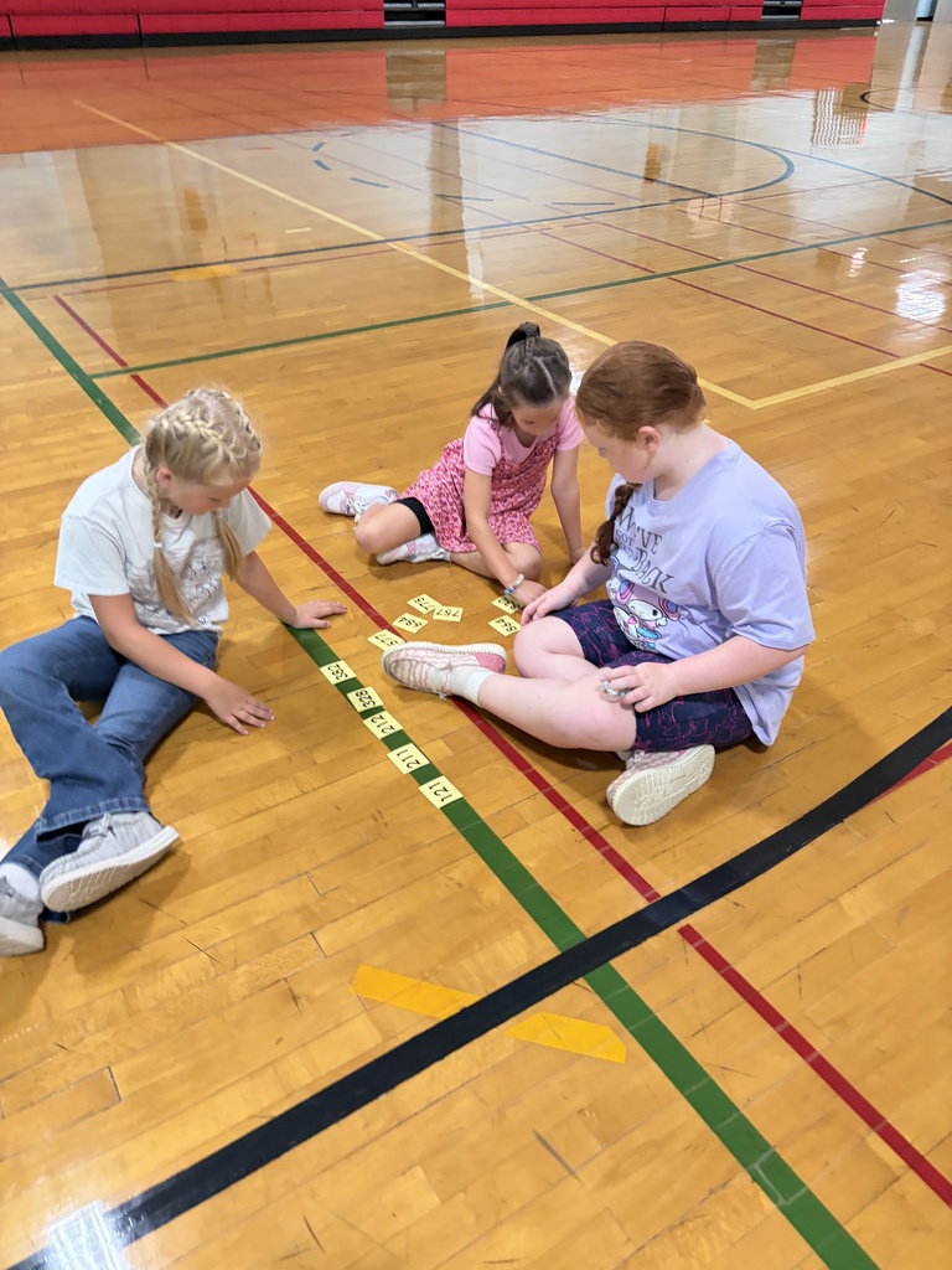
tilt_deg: -37.8
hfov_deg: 53.1
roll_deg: -1.0
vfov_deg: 67.3
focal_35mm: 26
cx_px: 476
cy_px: 635
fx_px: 953
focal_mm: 5.96
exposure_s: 1/60
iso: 400
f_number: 1.6
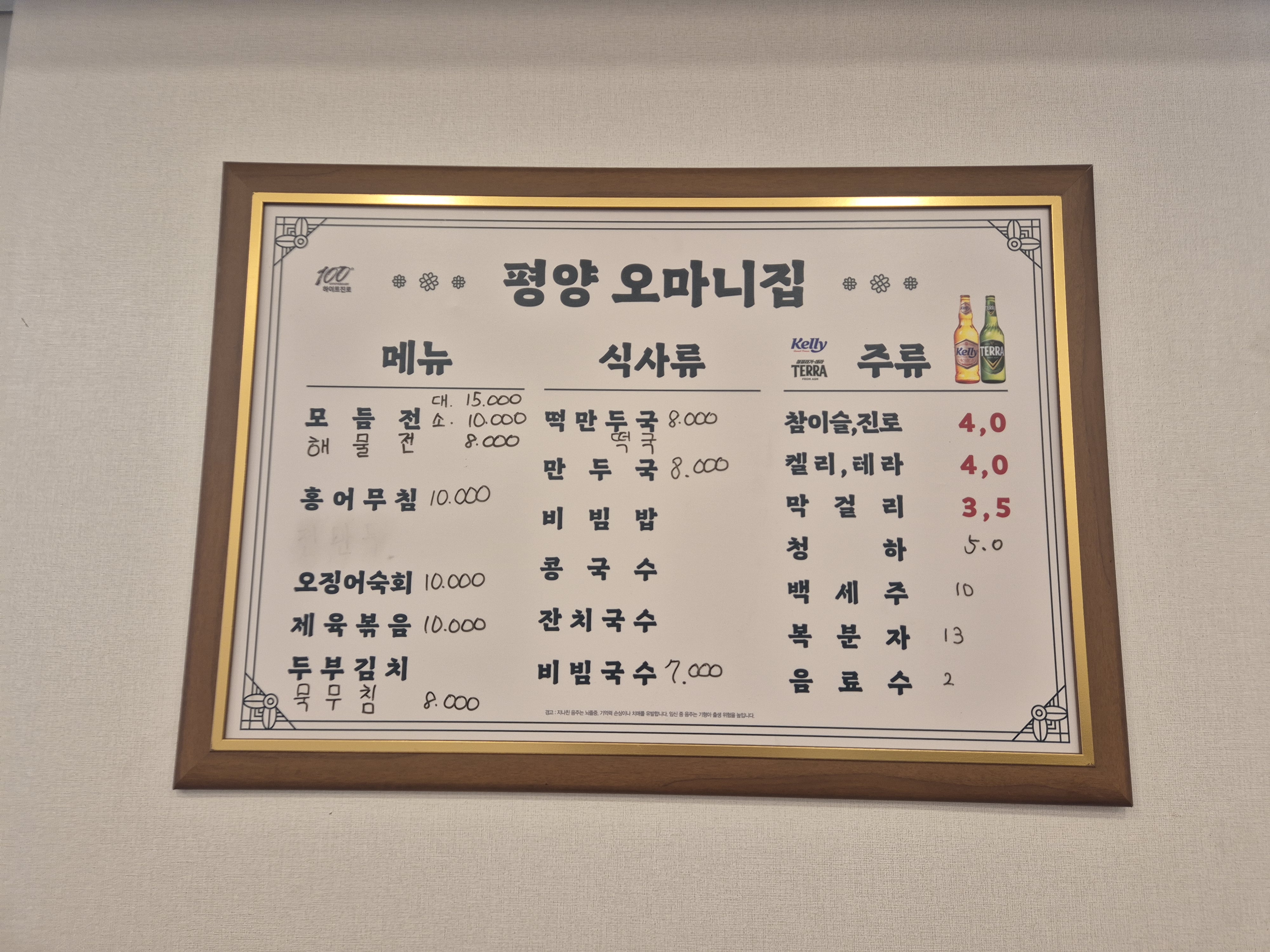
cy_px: 476
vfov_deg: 58.9
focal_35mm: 23
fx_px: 844
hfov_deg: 73.9
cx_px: 635
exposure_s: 1/120
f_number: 1.8
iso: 80
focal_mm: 5.4
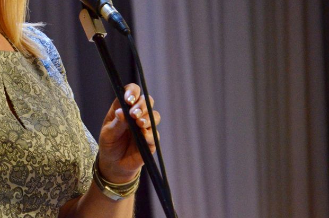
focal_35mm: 355
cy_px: -19
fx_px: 3238
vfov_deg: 3.8
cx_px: -27
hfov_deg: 5.8
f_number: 5.6
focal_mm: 105
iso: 2000
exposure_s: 1/200
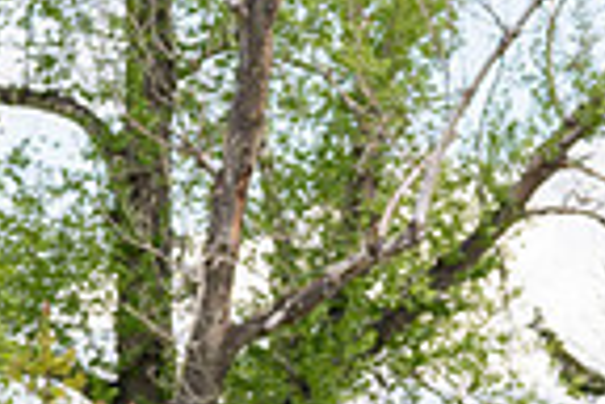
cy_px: 810
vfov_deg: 2.4
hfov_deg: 3.6
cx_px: 265
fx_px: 9662
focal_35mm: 575
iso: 100
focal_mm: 143
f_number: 5.6
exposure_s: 1/250
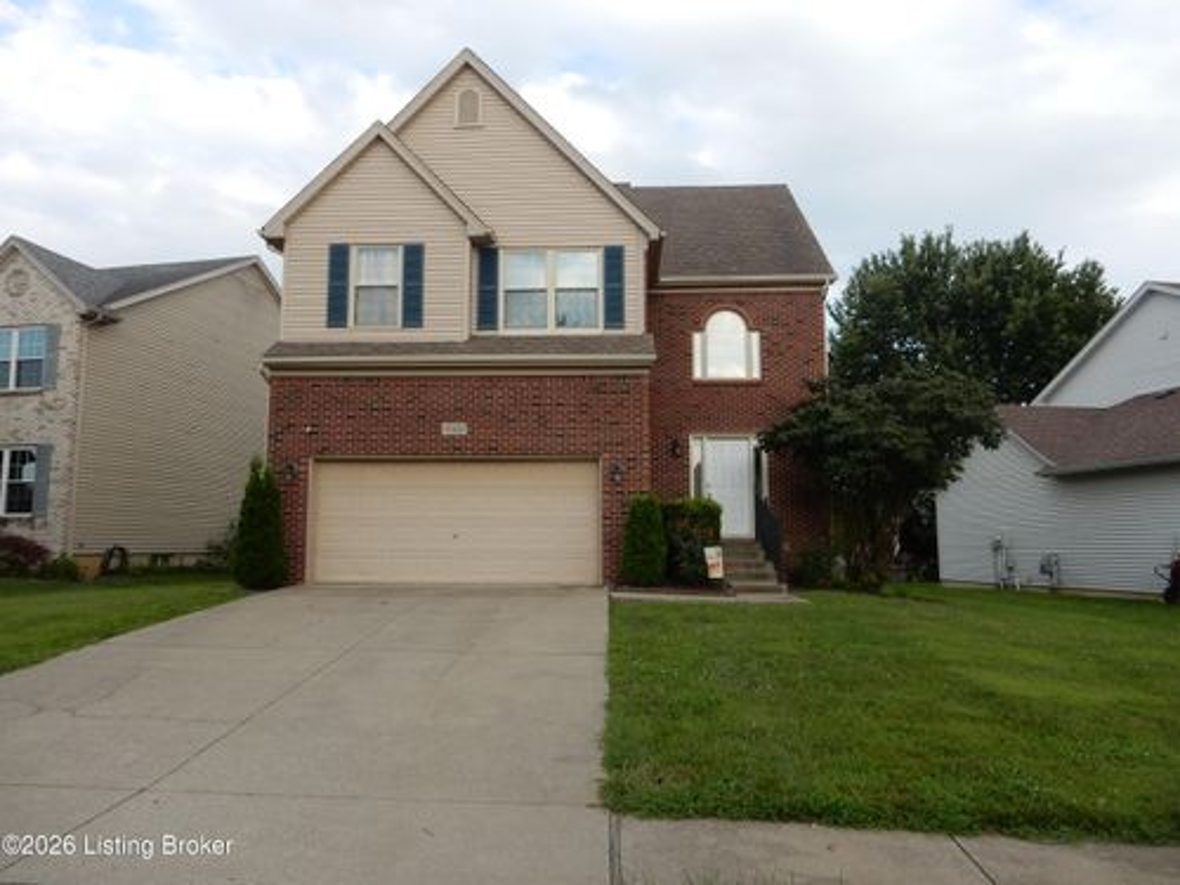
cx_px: 590
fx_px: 852
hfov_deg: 69.4
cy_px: 442
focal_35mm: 25
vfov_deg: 54.9
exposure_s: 1/400
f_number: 3.7
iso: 125
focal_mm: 4.5
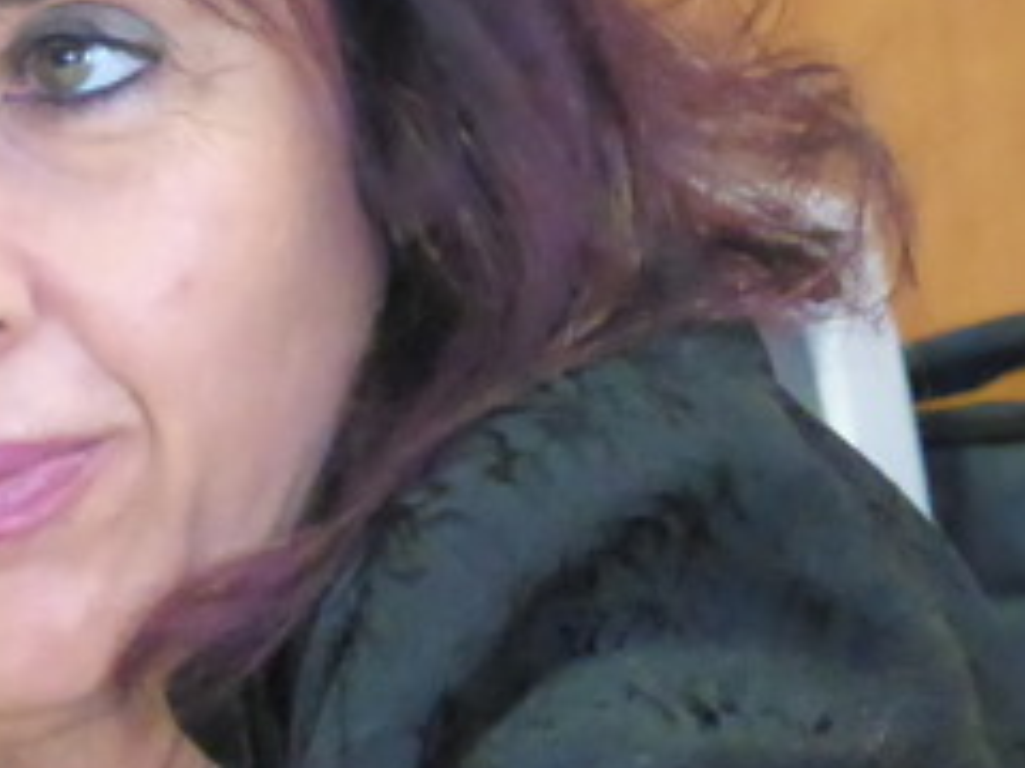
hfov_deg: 2.8
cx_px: 115
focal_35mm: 707
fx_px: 20935
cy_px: 213
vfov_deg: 2.1
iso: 3200
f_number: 5.8
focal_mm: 47.3
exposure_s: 1/25
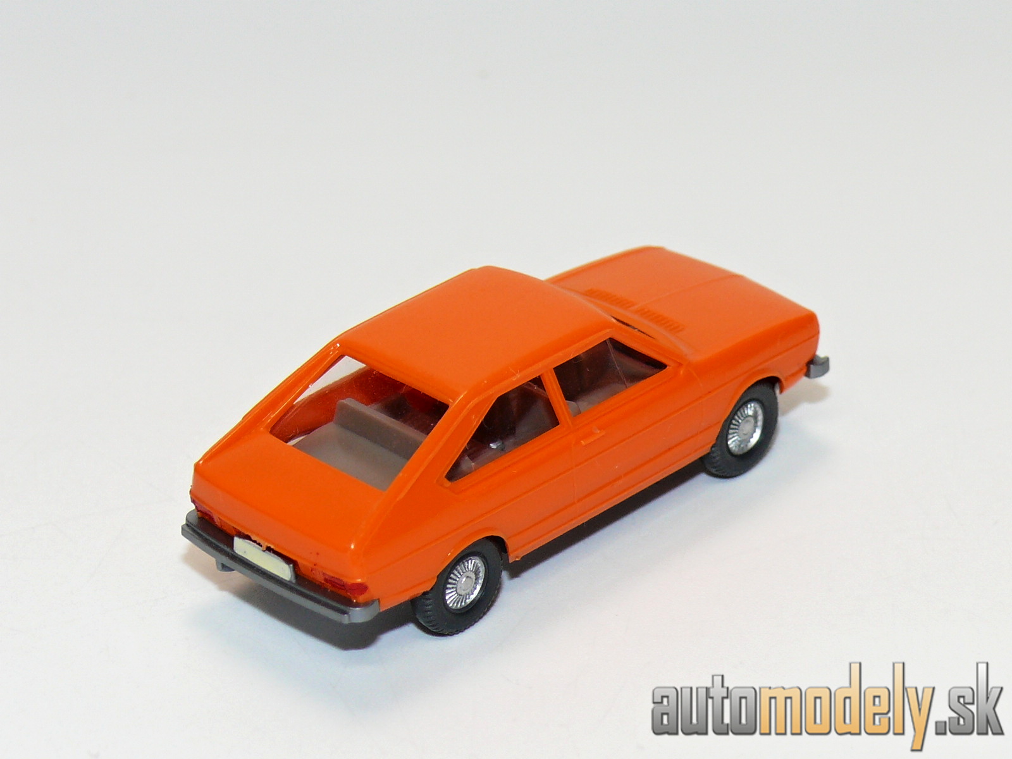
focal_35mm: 135
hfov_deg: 14.6
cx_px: 506
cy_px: 380
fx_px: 3947
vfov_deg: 11.0
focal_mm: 16.1
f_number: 4
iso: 100
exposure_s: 1/30
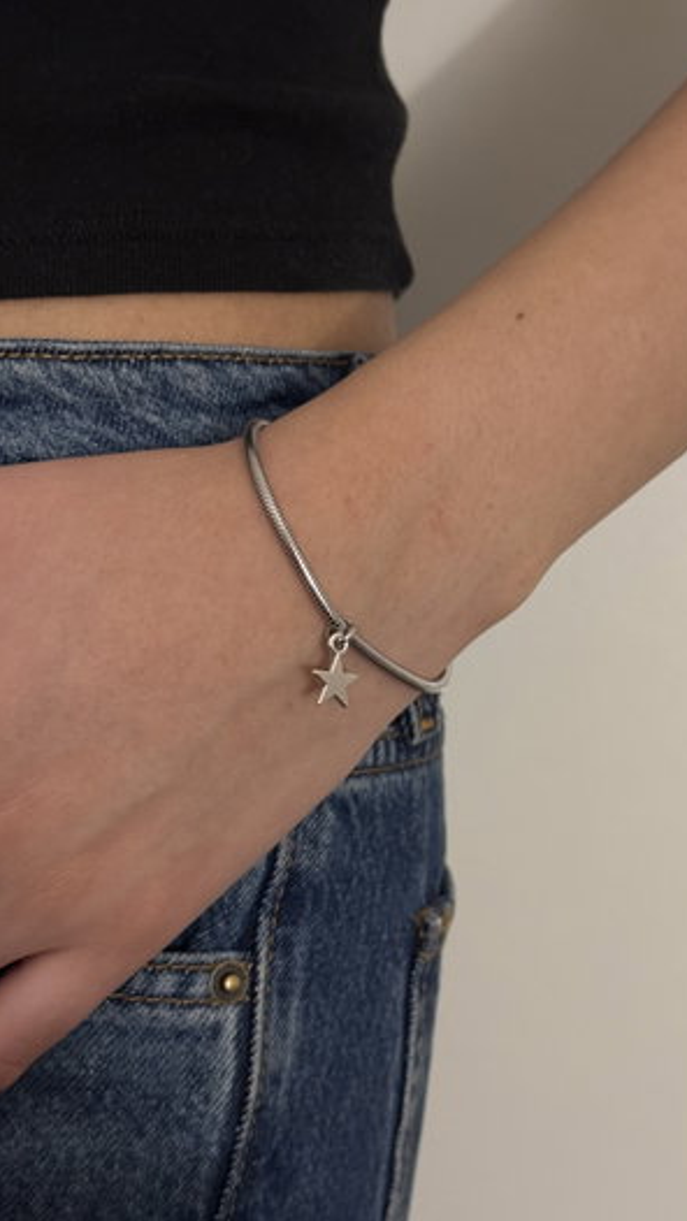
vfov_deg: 39.2
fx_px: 1716
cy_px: 616
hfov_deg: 22.6
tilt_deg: -7.6
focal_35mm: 53
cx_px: 367
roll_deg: -0.7
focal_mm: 6.76
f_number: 1.78
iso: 400
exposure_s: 1/33
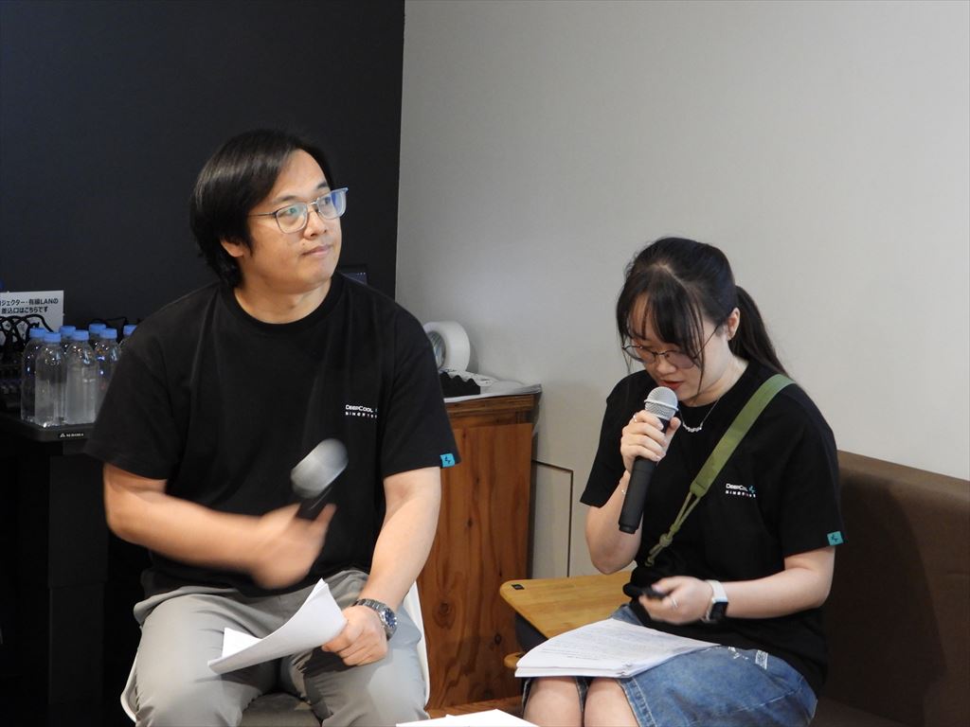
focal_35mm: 105
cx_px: 485
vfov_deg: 14.1
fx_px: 2942
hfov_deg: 18.7
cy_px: 364
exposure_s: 1/15
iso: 640
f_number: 4
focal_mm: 18.9
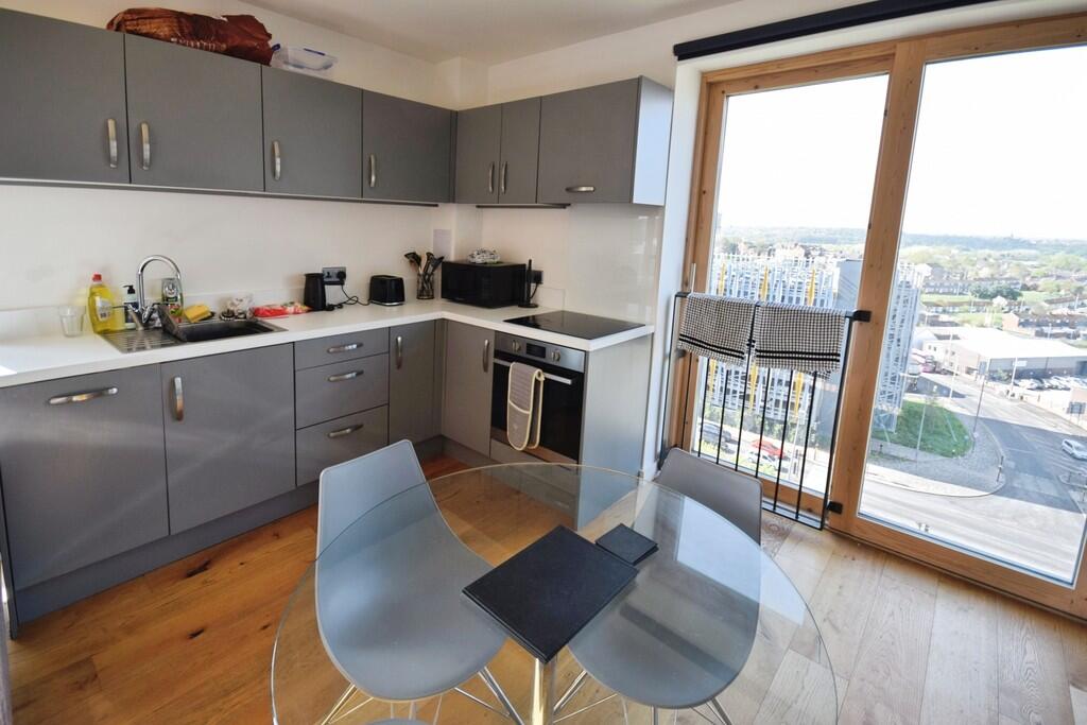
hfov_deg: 100.4
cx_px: 544
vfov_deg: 77.3
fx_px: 453
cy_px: 362
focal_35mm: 15
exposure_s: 1/160
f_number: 6.3
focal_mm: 10
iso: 400
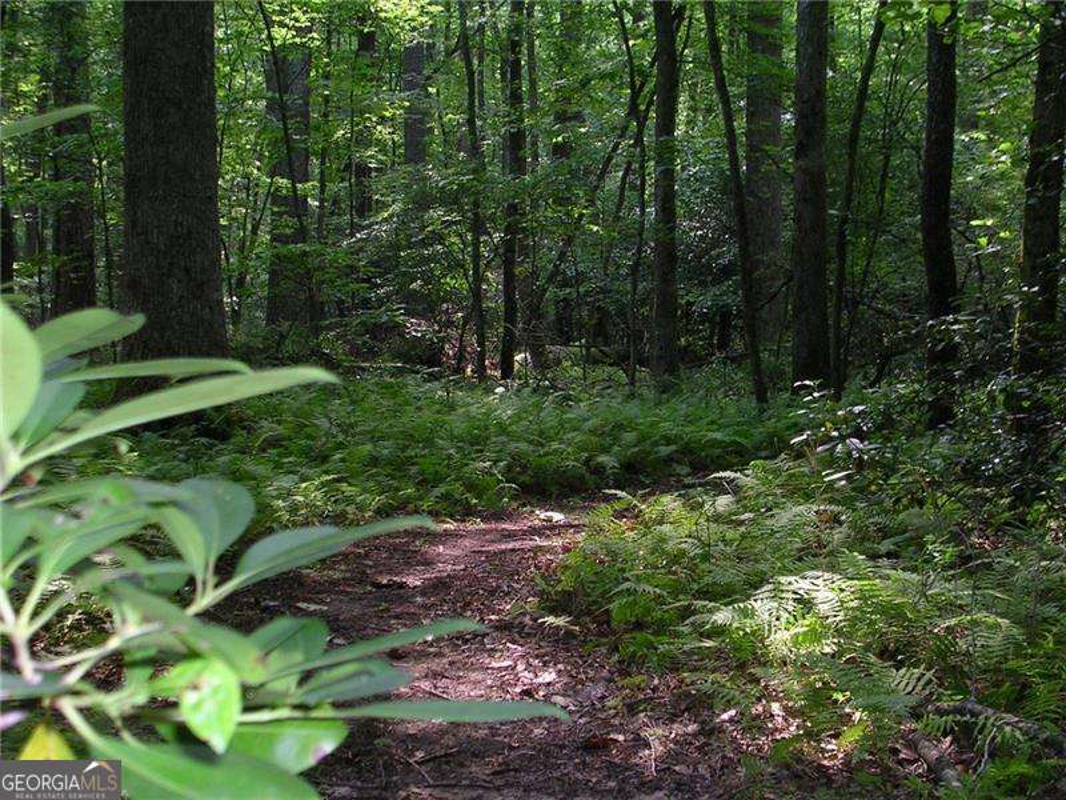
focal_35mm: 67
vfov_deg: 21.9
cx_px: 533
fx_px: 2063
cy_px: 400
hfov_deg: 29.0
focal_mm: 10.2
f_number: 3.6
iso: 83
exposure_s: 1/60.1
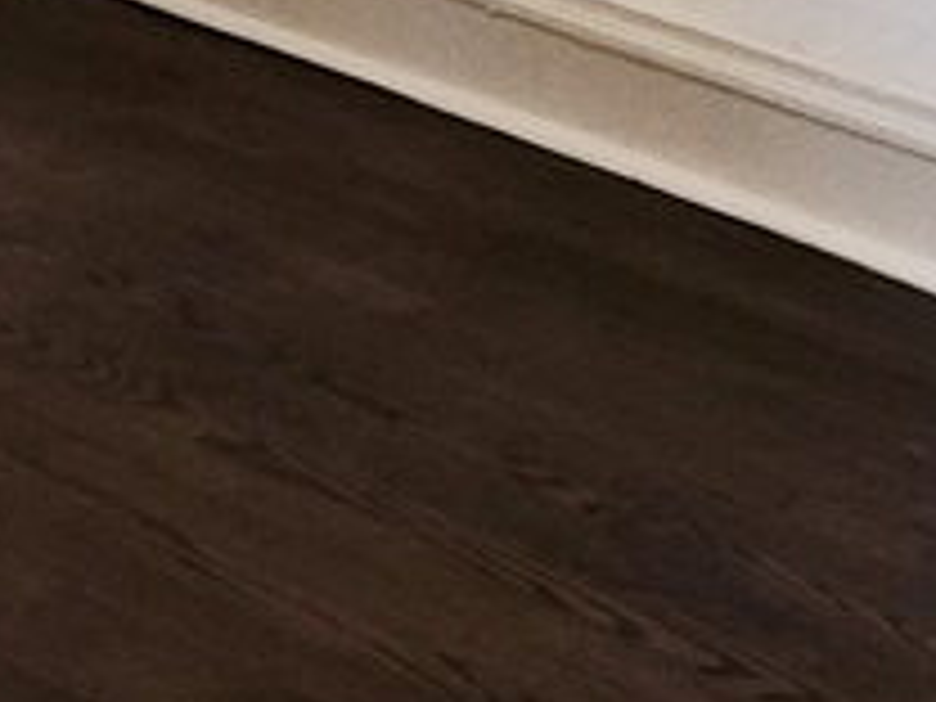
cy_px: -1022
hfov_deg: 12.4
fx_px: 4299
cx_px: 374
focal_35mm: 159
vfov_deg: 8.5
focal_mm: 5.4
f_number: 1.8
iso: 1600
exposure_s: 1/120
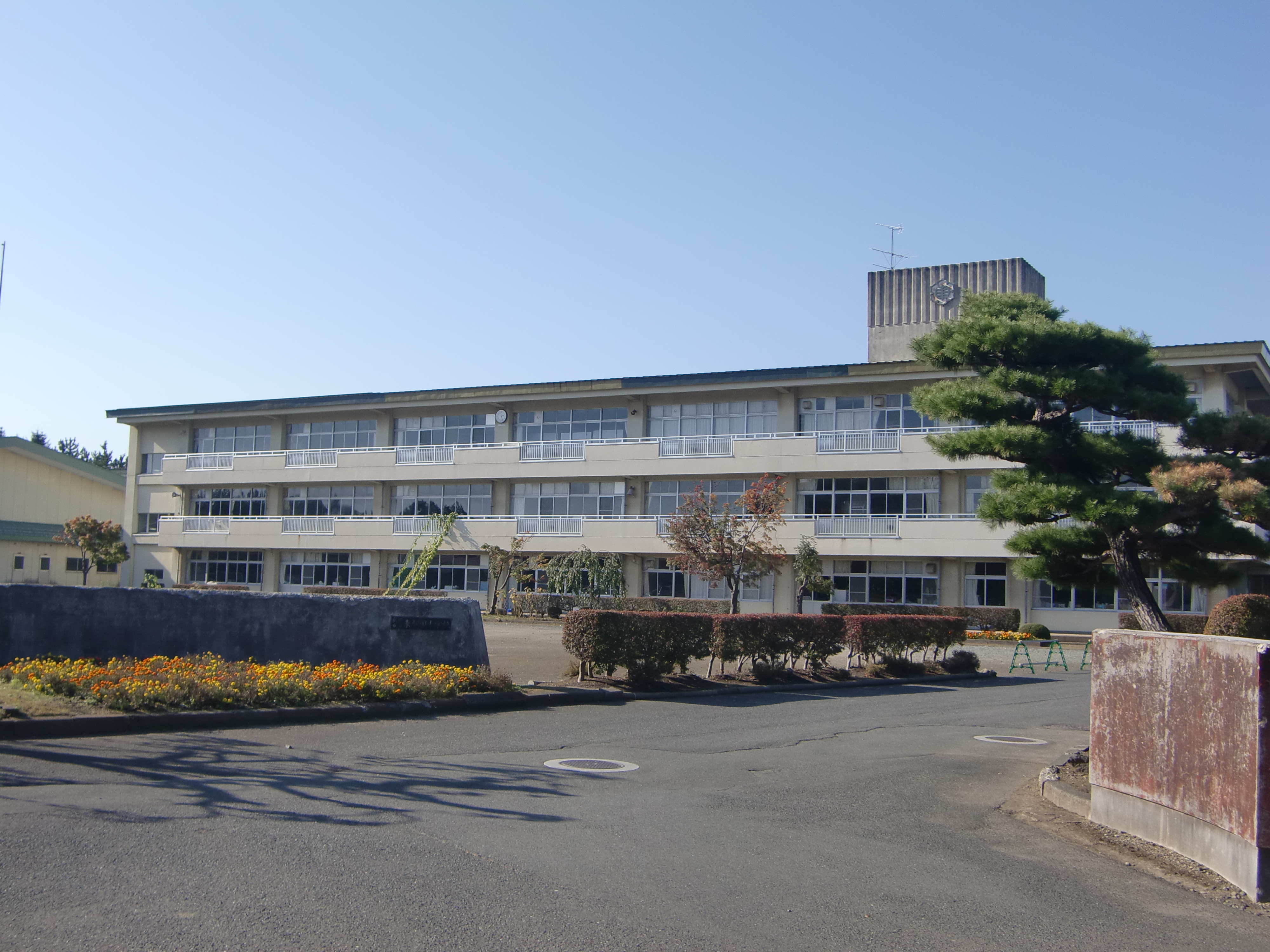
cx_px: 635
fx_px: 1431
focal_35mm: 39
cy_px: 476
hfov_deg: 47.9
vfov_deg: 36.8
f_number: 8
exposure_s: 1/160
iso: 64
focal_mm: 6.9
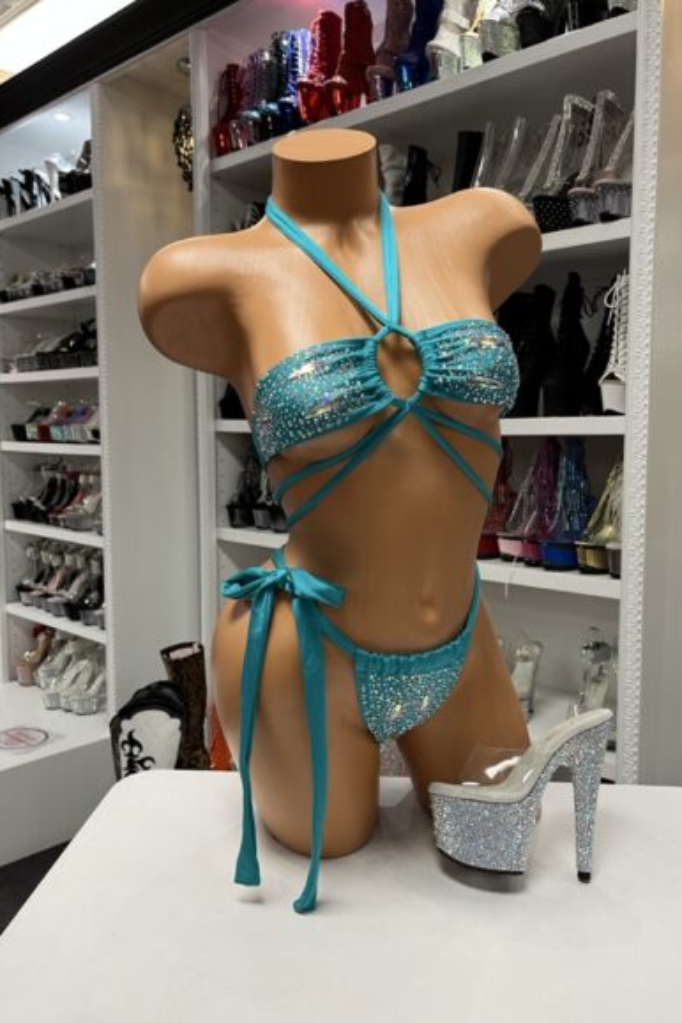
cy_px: 502
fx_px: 796
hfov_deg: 46.2
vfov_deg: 65.5
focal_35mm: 28
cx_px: 396
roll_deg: -0.6
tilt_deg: -6.4
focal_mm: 5.1
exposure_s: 1/60
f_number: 1.6
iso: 100
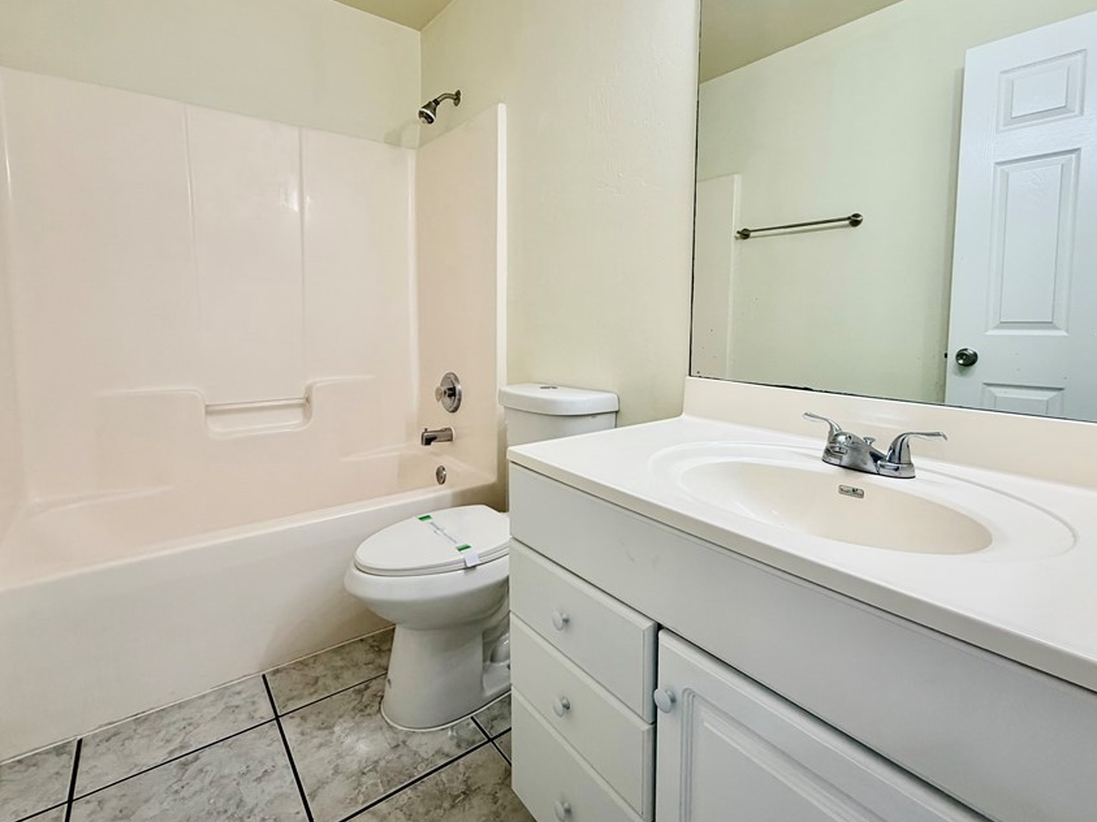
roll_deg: -0.1
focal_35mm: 17
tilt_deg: -5.0
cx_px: 550
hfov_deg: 91.0
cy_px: 358
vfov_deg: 74.4
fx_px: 539
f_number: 2.2
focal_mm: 2.22
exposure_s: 1/120
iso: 125
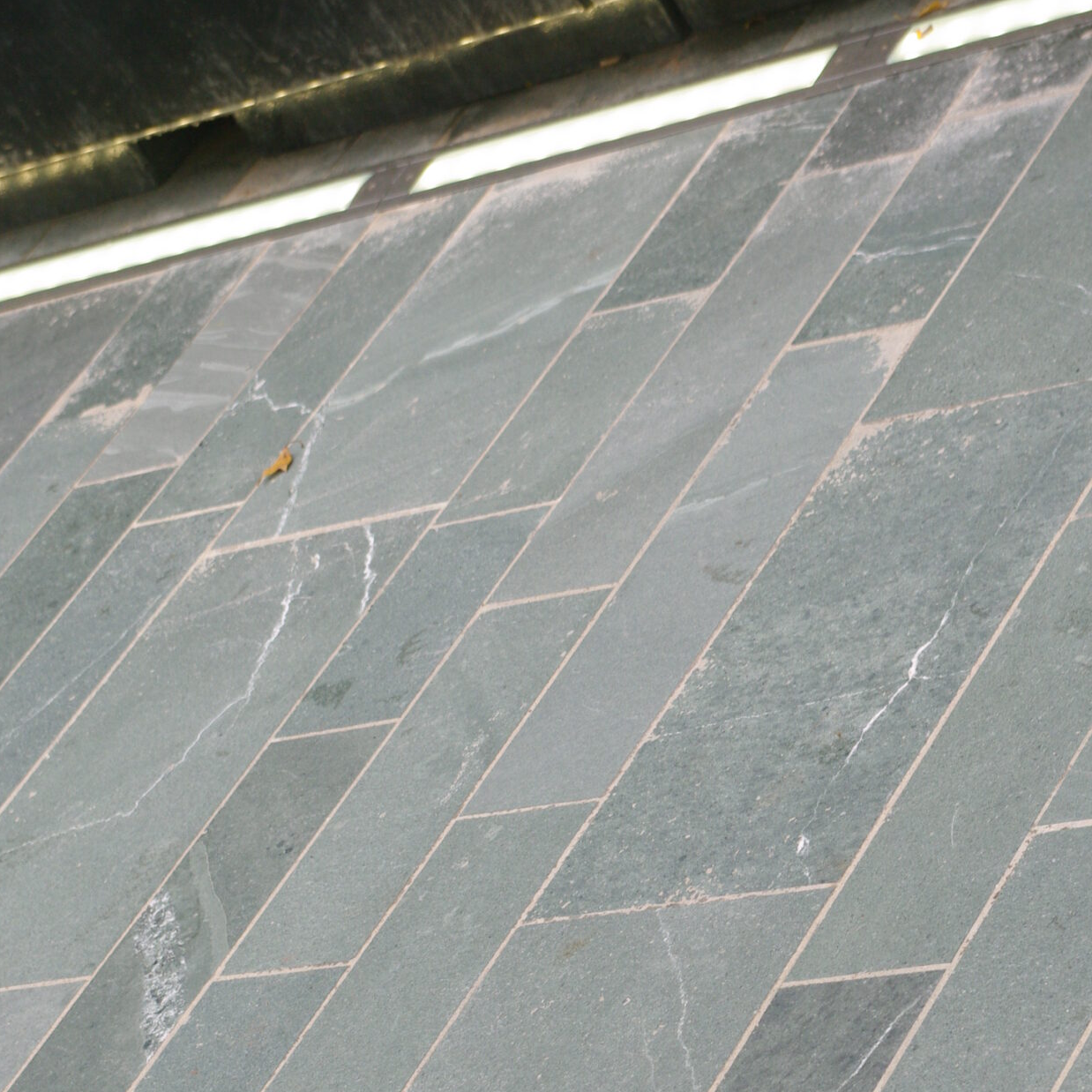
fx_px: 5171
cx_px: 607
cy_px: 774
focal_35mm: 145
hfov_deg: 12.1
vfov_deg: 12.0
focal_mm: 55
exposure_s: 1/60
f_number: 8
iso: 400
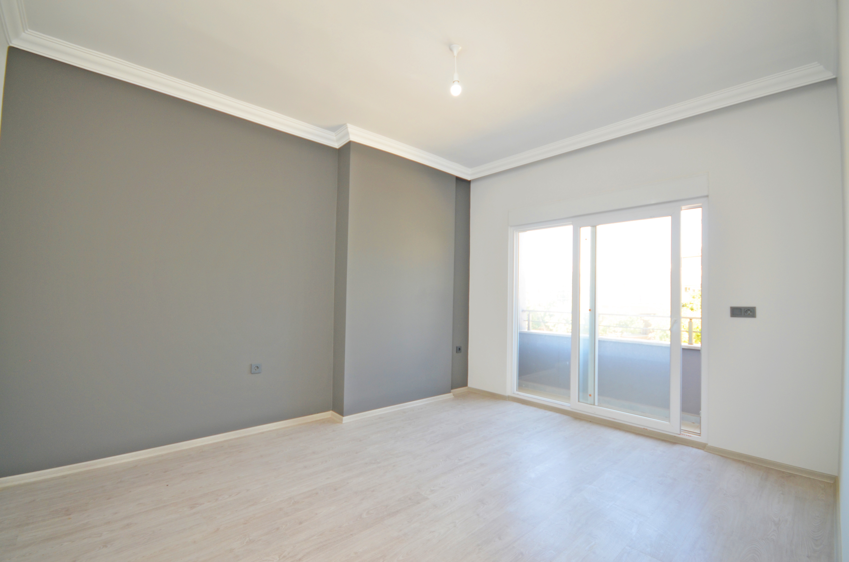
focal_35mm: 15
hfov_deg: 100.5
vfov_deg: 77.1
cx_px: 424
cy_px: 281
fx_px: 353
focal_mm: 10
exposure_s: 1/60
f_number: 4
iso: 280
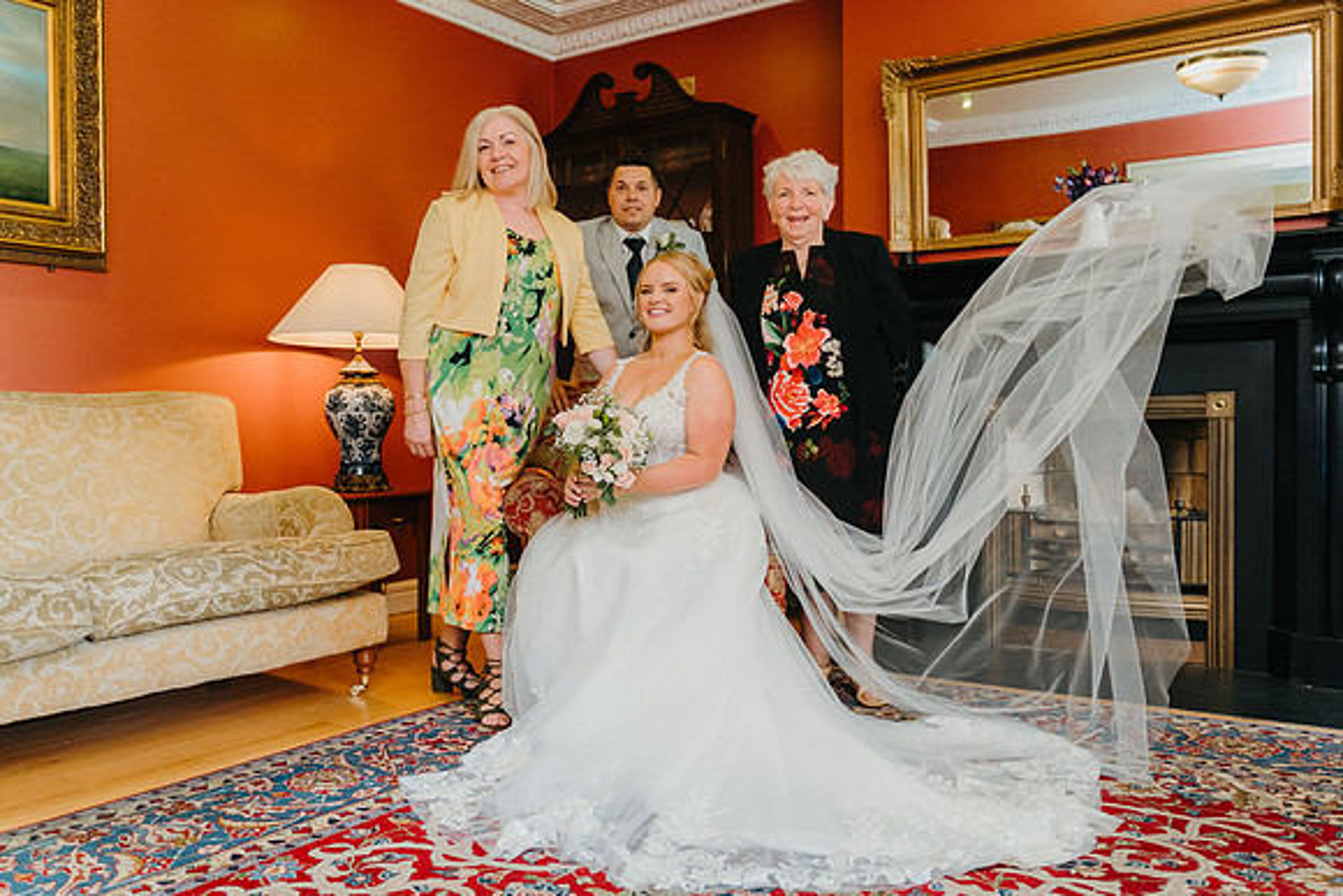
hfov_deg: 63.1
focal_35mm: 29
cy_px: 448
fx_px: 1093
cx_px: 696
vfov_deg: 44.6
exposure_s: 1/160
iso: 2500
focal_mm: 28
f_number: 2.8
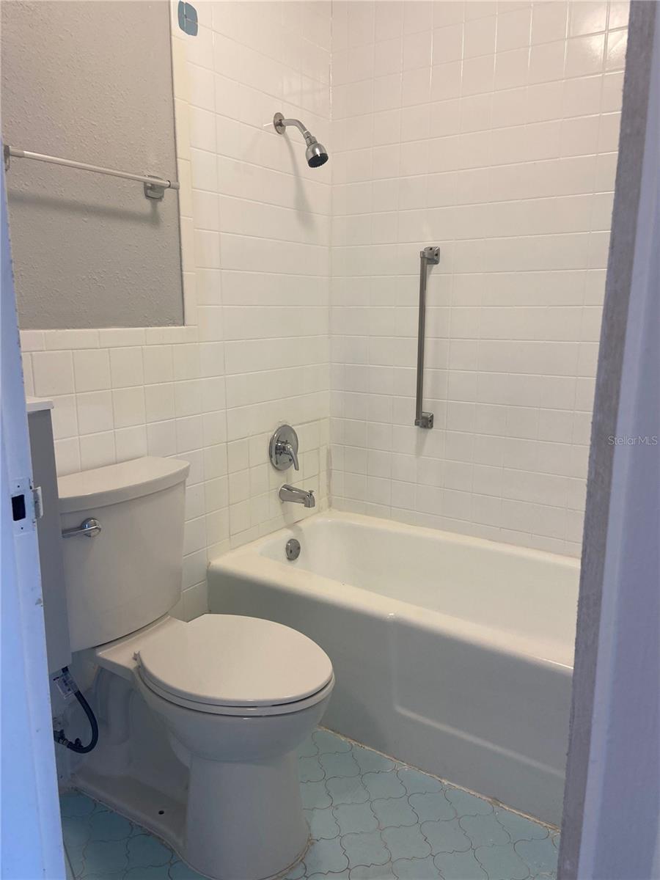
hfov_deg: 53.1
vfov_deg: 67.3
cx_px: 330
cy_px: 440
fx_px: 661
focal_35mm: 26
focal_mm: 4.25
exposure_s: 1/120
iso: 100
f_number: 1.8
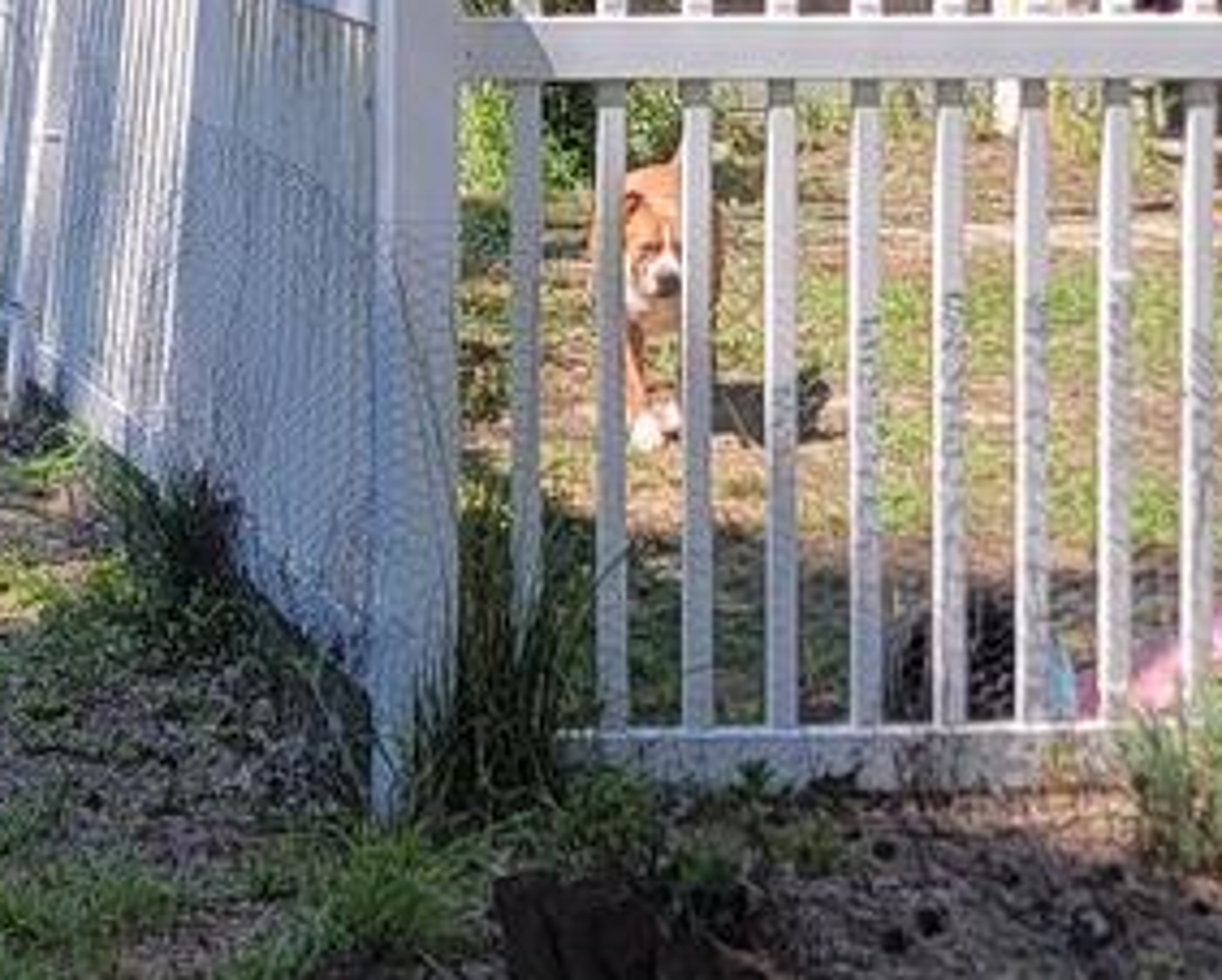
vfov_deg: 12.5
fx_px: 4308
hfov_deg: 15.8
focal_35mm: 119
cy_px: -380
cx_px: 4
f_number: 1.8
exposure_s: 1/367
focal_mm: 6.7
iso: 16
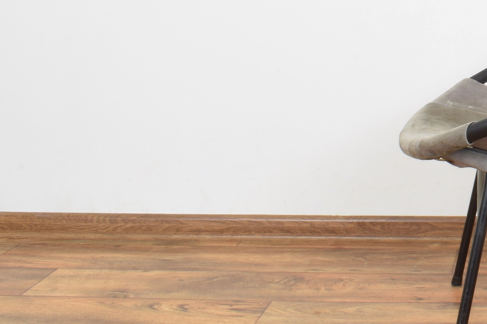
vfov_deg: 17.6
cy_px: 61
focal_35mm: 77
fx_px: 1041
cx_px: 578
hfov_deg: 24.0
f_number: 22
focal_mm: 20
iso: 100
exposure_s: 5
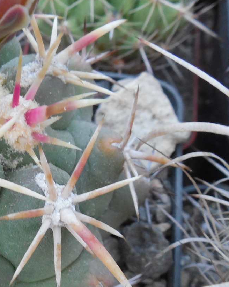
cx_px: -21
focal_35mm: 59
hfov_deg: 24.2
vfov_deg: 31.7
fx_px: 500
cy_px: 196
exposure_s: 1/30
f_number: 3.6
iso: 360
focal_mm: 5.6
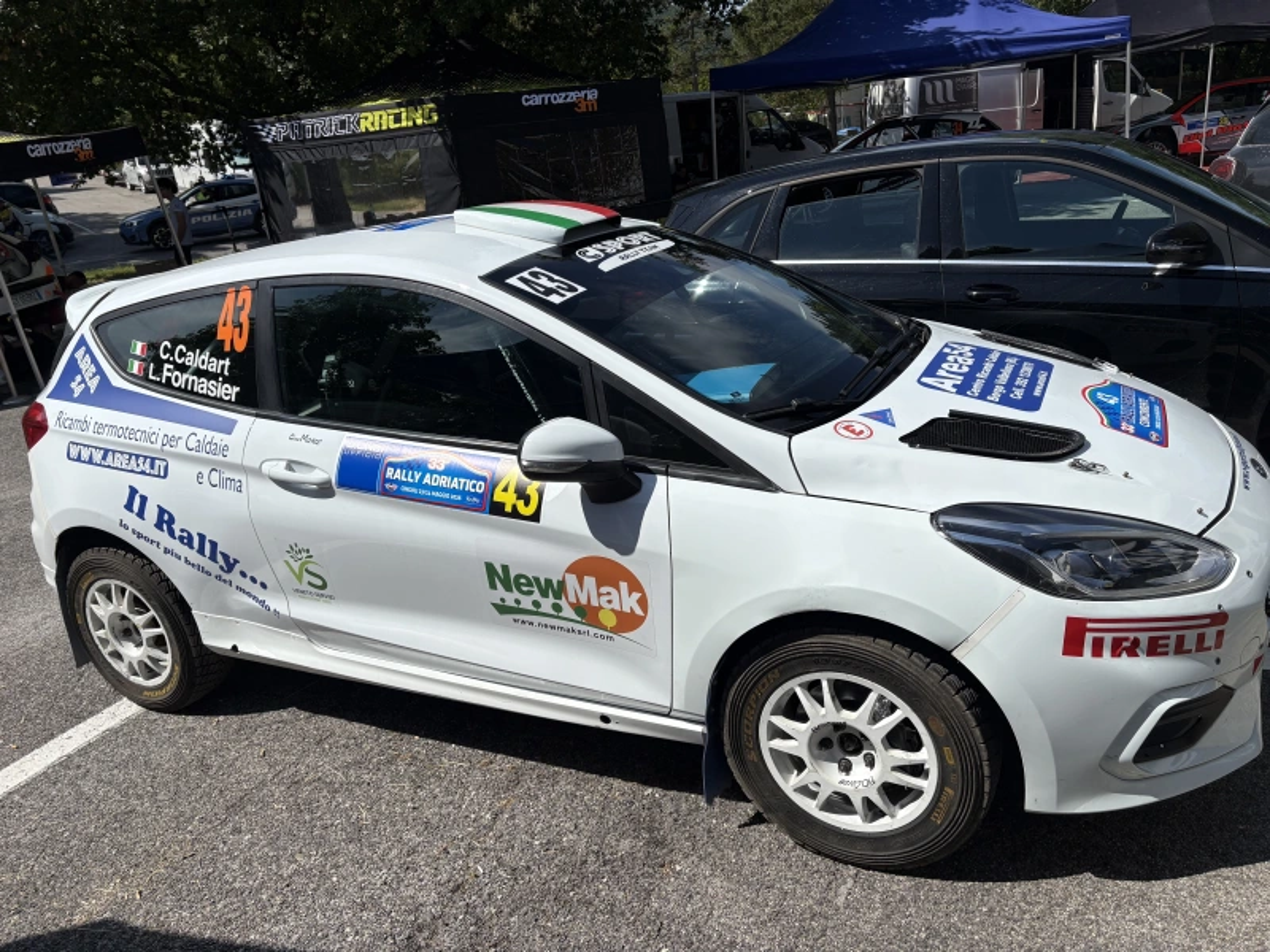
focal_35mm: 26
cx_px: 635
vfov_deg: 53.1
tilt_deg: -20.4
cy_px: 476
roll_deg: +5.2
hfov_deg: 67.3
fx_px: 954
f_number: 1.6
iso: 50
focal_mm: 5.96
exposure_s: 1/7813
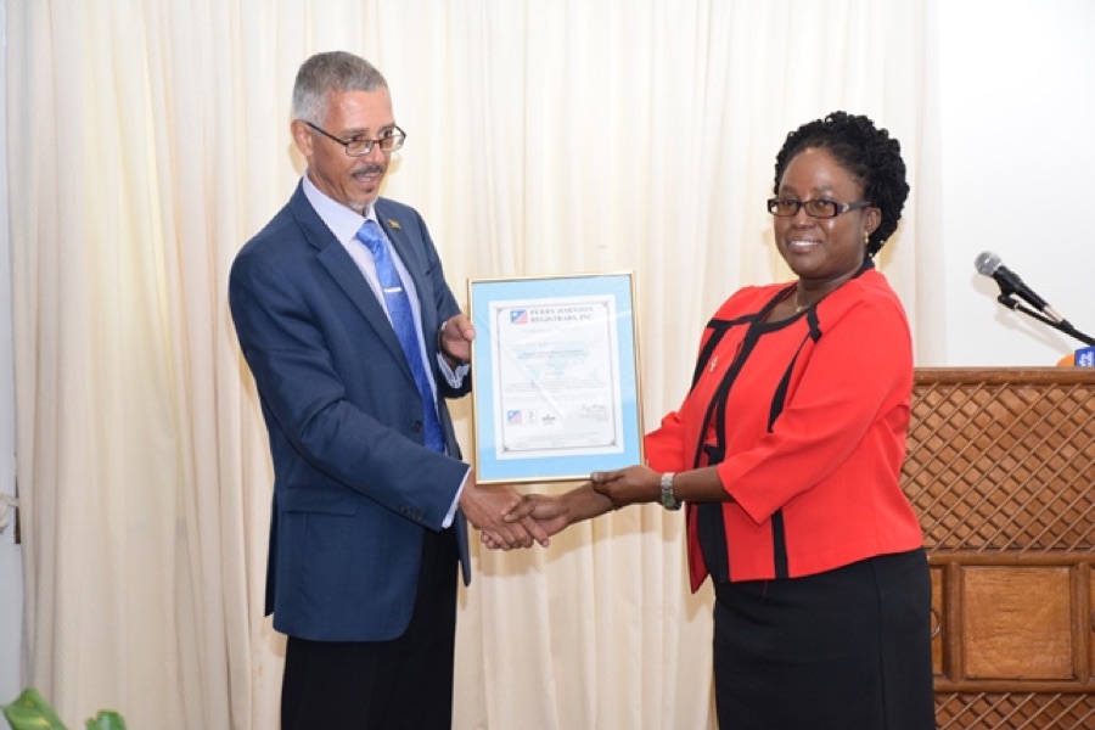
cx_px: 548
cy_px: 365
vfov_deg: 13.8
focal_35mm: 99
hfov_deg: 20.6
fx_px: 3011
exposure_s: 1/80
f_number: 5.6
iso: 1250
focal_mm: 66
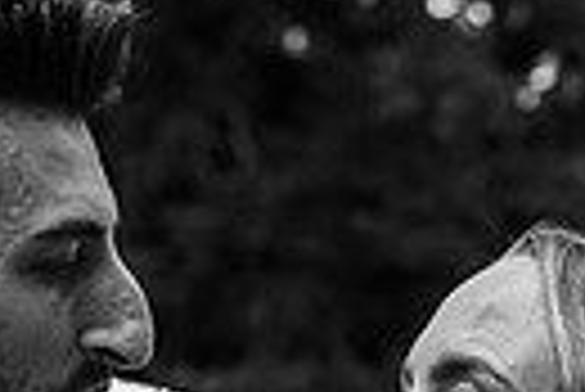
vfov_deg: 8.4
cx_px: 598
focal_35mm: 156
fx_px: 2538
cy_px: 798
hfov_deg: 13.0
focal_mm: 35
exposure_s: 1/1250
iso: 100
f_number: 2.8
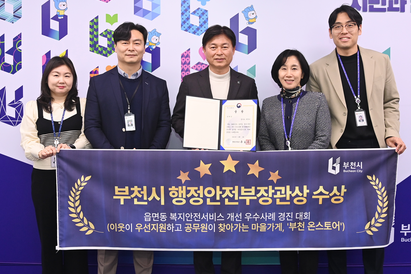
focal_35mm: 33
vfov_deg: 40.0
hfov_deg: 57.2
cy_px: 136
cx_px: 221
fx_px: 377
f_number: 5.6
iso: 2500
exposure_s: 1/160
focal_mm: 24
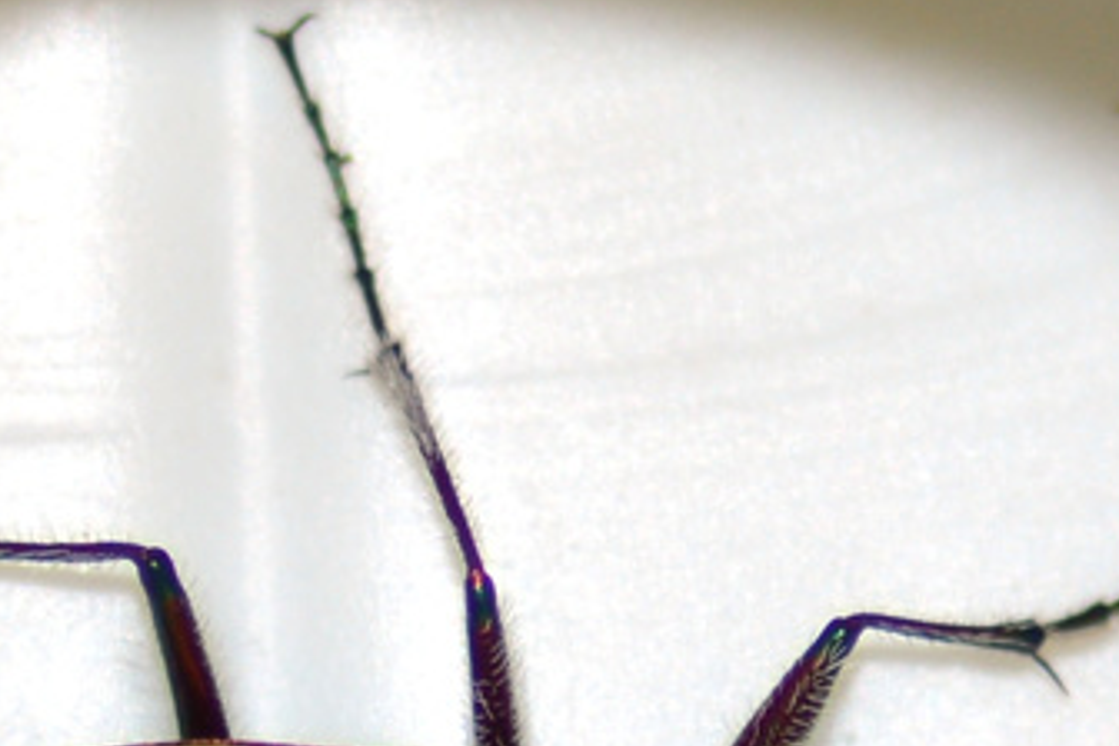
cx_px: 420
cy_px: 939
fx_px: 13303
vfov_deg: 3.2
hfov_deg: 4.8
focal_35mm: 428
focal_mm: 100
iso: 100
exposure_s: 1/200
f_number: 3.5
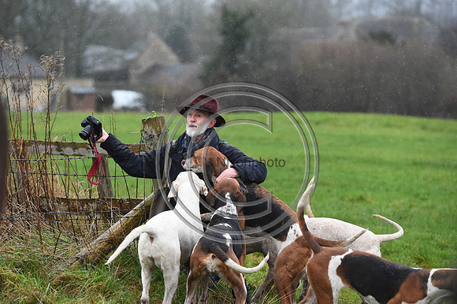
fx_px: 1966
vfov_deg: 8.8
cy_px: 152
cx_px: 228
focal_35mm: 155
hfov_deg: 13.3
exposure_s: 1/800
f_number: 4.5
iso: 4000
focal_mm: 155
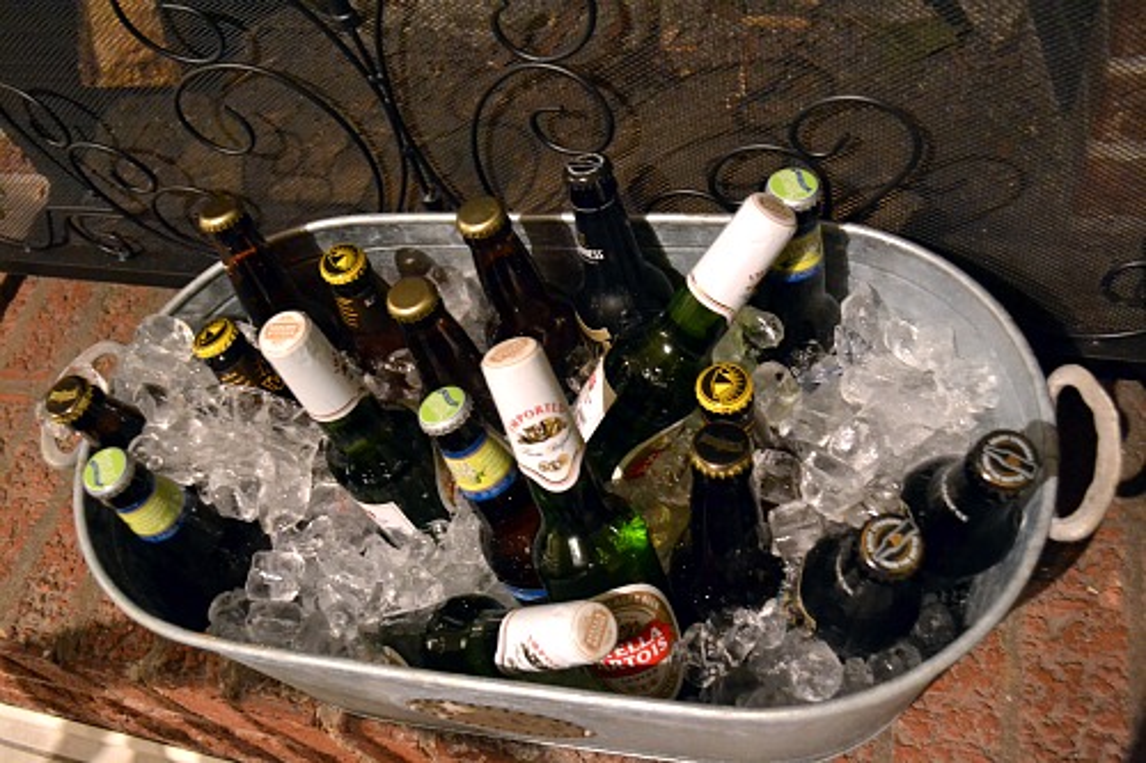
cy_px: 382
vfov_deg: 39.9
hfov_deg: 57.2
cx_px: 573
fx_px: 1050
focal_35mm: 33
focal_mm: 22
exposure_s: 1/25
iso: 3200
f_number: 4
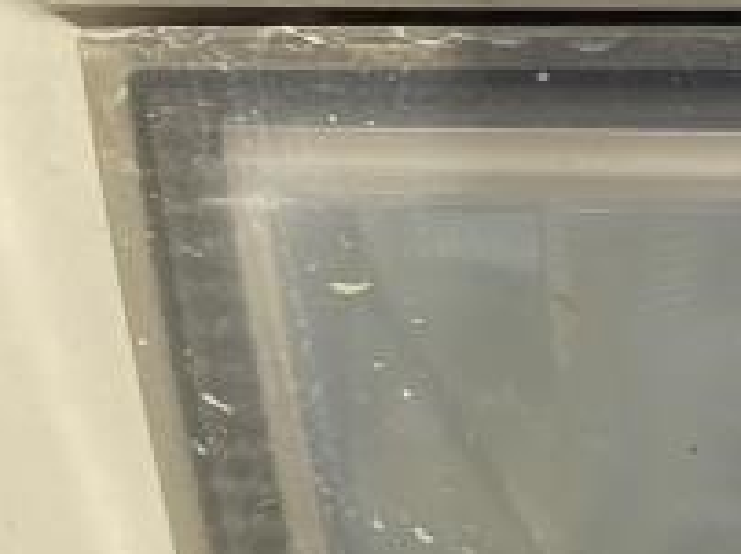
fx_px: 3528
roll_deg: -3.8
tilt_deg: -12.5
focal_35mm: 165
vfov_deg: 9.0
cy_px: 462
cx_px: 1753
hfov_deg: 10.4
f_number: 1.8
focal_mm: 4.25
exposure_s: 1/1193
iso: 32
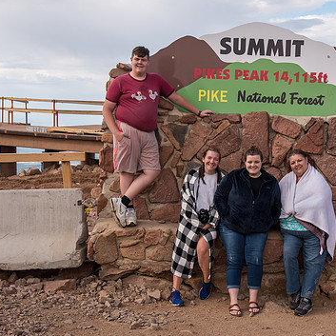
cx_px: 263
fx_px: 736
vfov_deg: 25.7
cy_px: 165
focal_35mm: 67
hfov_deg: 25.3
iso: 100
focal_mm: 48
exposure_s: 1/250
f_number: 4.5
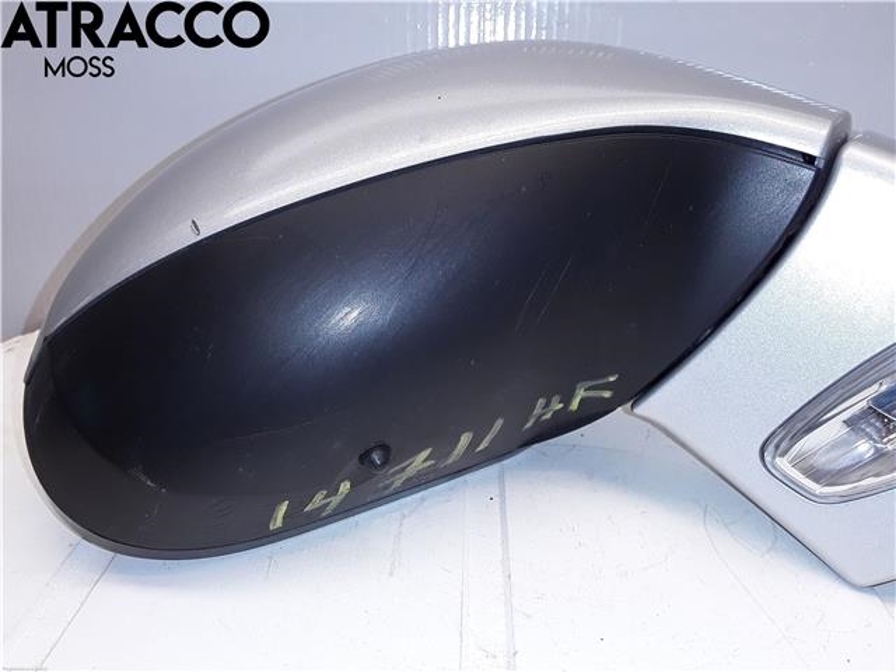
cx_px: 448
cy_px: 336
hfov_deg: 63.4
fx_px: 725
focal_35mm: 28
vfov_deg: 49.7
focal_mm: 2.91
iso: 40
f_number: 1.9
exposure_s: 1/126
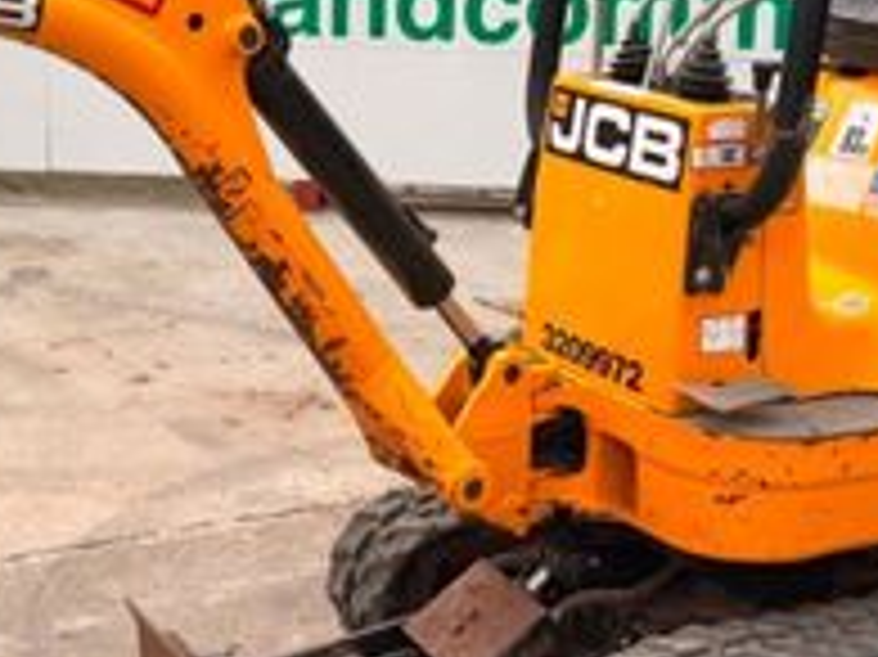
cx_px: 347
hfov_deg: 26.3
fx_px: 1876
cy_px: 126
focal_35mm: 74
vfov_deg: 19.7
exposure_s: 1/1464
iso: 80
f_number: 1.78
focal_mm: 6.76
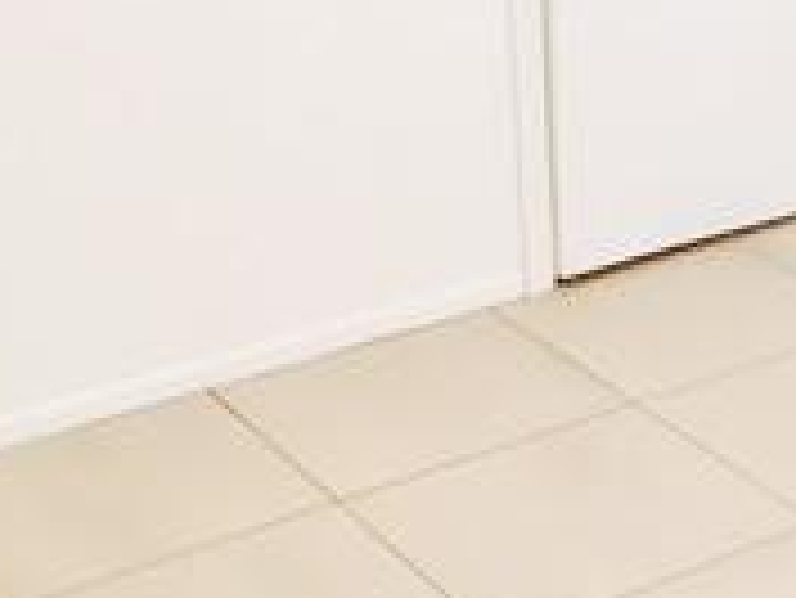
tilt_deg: -12.3
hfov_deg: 17.8
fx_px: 2416
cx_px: 949
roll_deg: +0.0
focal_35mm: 105
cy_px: -162
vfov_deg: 13.6
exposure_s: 1/30
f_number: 2.2
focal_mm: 4.15
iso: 50
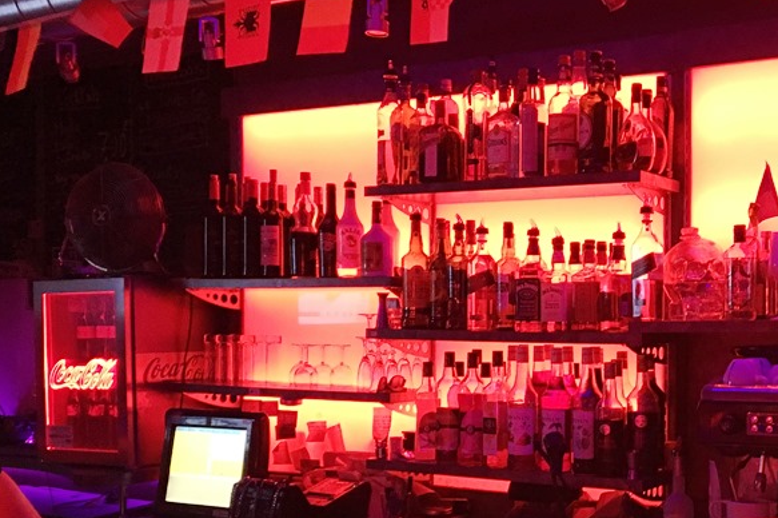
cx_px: 575
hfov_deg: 36.7
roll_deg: -1.1
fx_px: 1145
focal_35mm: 53
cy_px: 351
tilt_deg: -1.9
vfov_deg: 25.3
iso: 200
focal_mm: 4.15
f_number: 2.2
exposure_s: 1/17
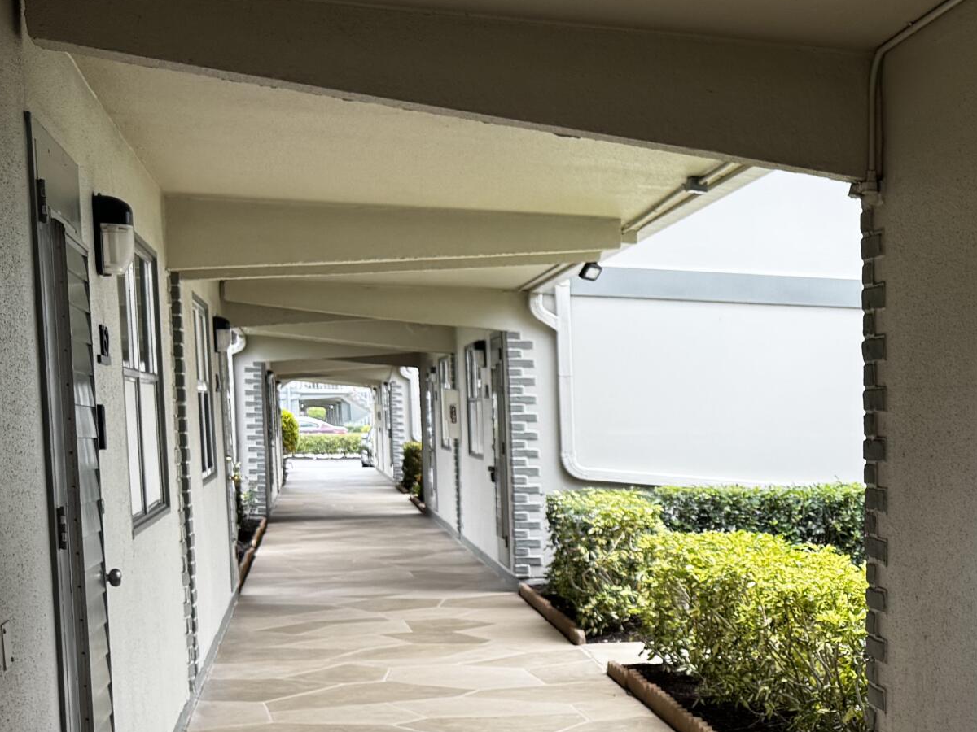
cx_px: 1165
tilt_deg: -6.5
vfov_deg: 24.0
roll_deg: -1.3
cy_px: 584
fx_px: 1693
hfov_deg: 28.2
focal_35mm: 60
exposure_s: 1/495
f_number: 1.78
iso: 80
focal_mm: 6.76
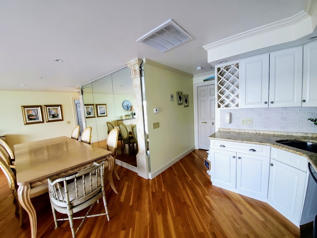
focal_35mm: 13
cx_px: 158
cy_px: 119
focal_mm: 1.8
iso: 320
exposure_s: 1/60
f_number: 2.2
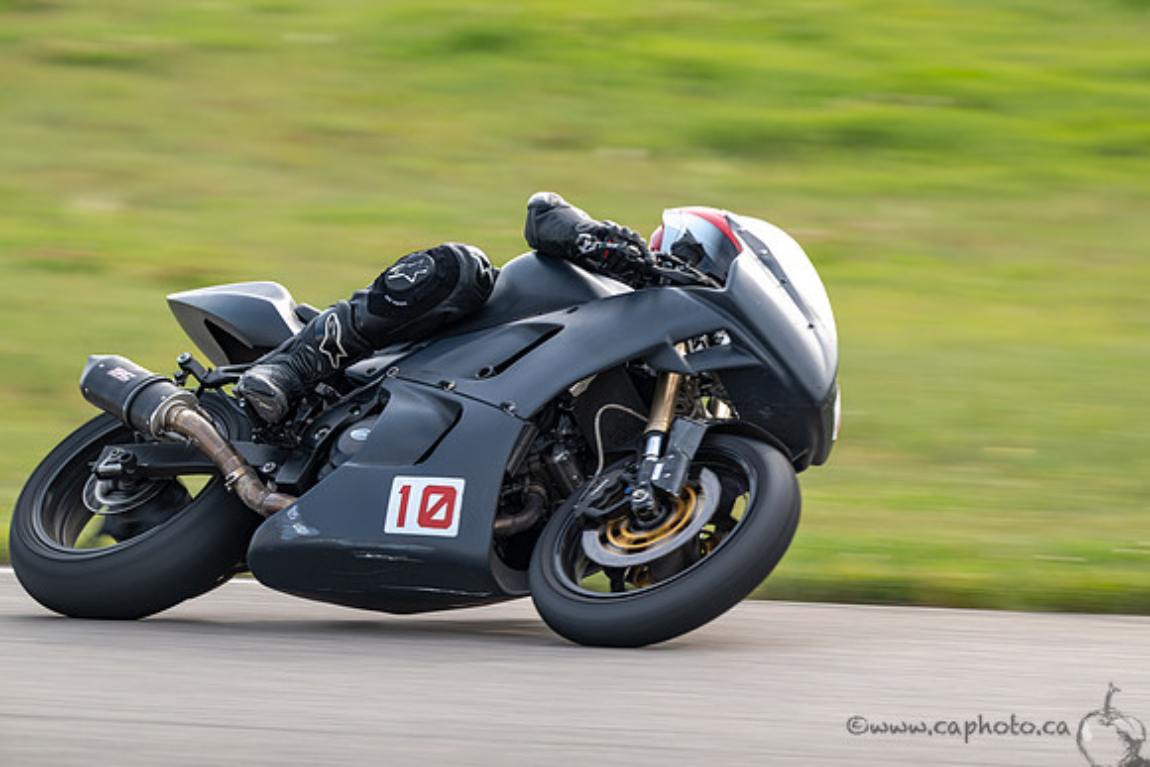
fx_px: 12780
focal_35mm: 400
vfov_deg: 3.4
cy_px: 384
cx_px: 575
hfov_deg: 5.2
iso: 220
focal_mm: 400
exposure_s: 1/160
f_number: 10
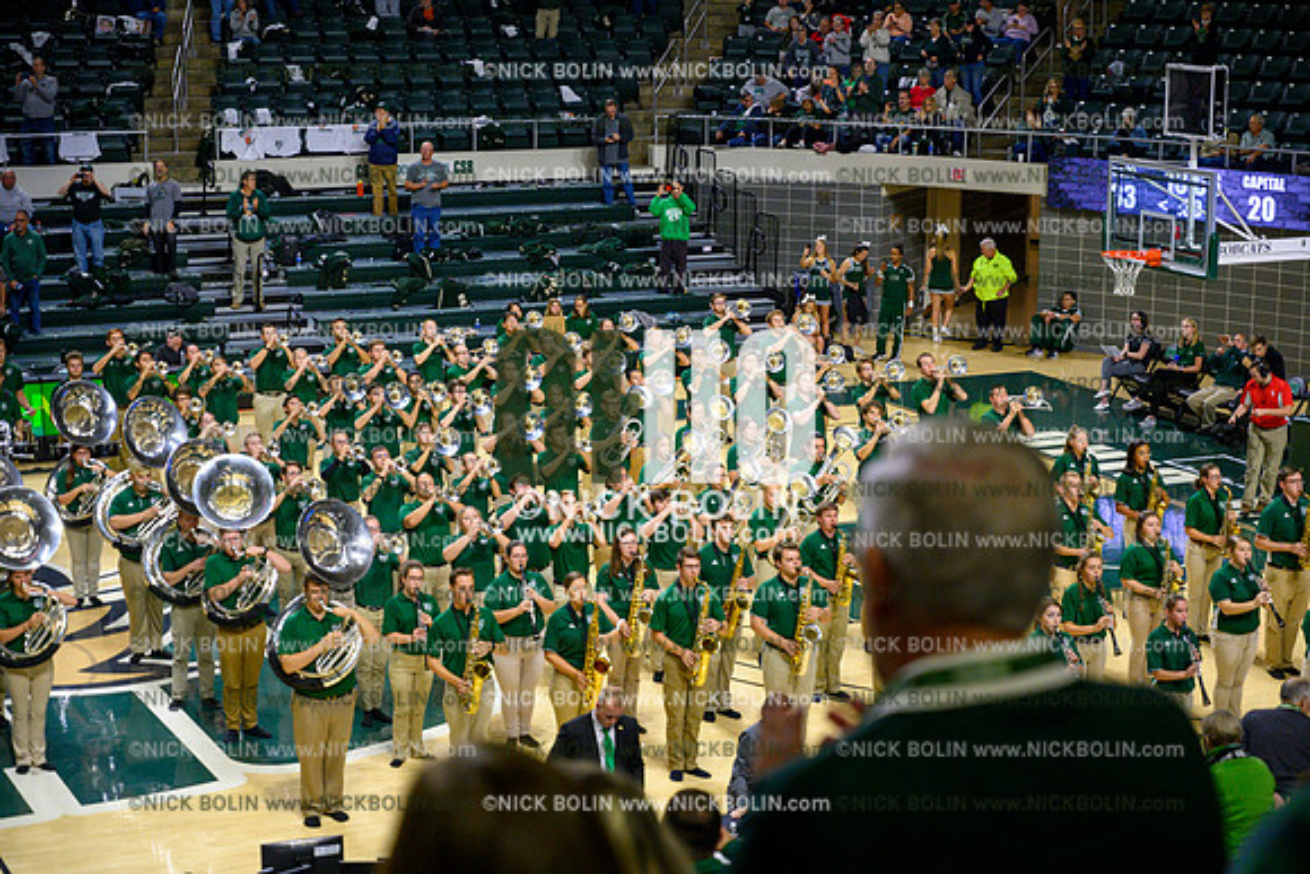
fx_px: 2548
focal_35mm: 70
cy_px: 437
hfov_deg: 28.8
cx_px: 655
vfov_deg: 19.5
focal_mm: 70
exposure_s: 1/500
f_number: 4.5
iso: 3200
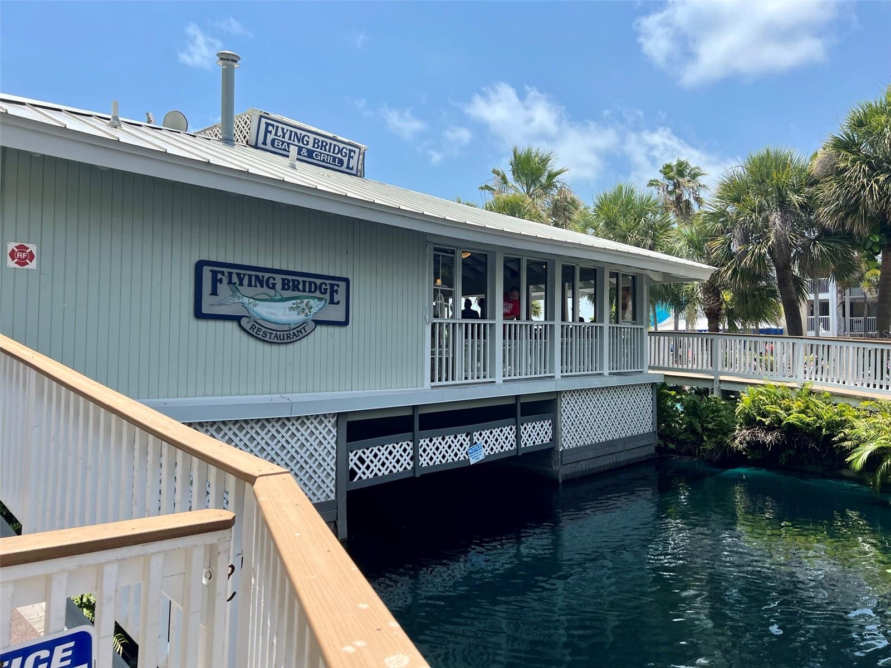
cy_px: 334
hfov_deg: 67.3
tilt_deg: +0.1
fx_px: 669
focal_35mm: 26
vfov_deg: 53.1
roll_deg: -0.3
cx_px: 446
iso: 50
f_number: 1.5
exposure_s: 1/3968
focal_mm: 5.7
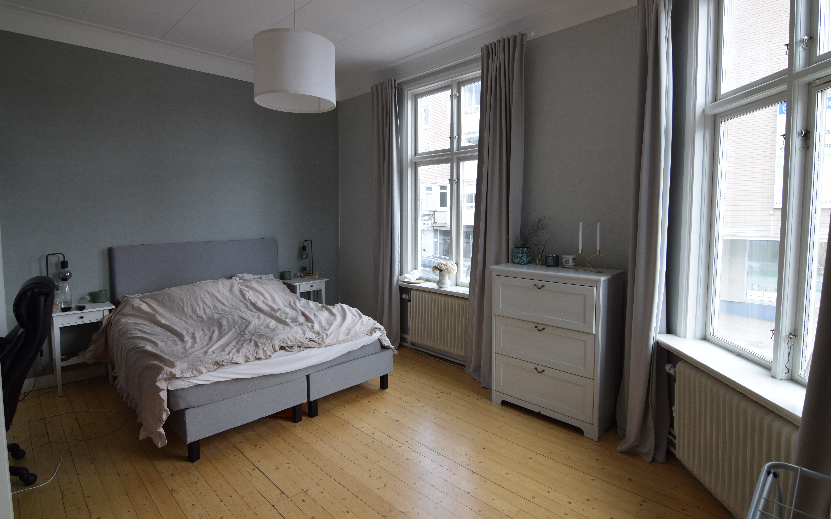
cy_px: 244
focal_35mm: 18
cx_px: 429
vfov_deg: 66.3
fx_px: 397
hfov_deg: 92.6
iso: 400
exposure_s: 1/160
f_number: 6.3
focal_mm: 11
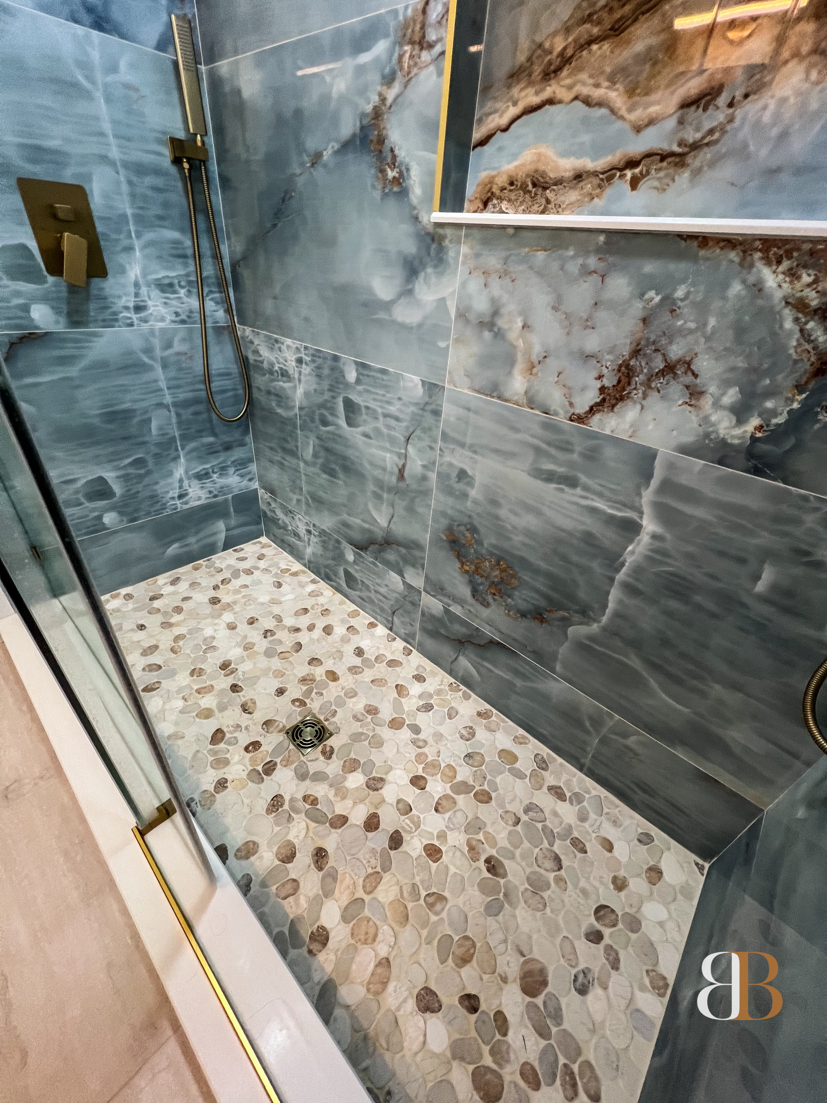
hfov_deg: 89.9
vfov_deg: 106.2
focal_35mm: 13
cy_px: 552
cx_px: 414
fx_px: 414
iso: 250
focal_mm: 1.57
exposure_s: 1/120
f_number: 1.8
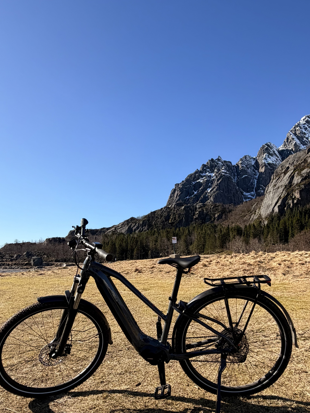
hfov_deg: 74.6
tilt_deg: +6.4
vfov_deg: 90.1
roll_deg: +0.0
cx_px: 146
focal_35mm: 17
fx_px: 203
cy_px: 243
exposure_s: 1/770
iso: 25
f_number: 2.2
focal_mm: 2.22
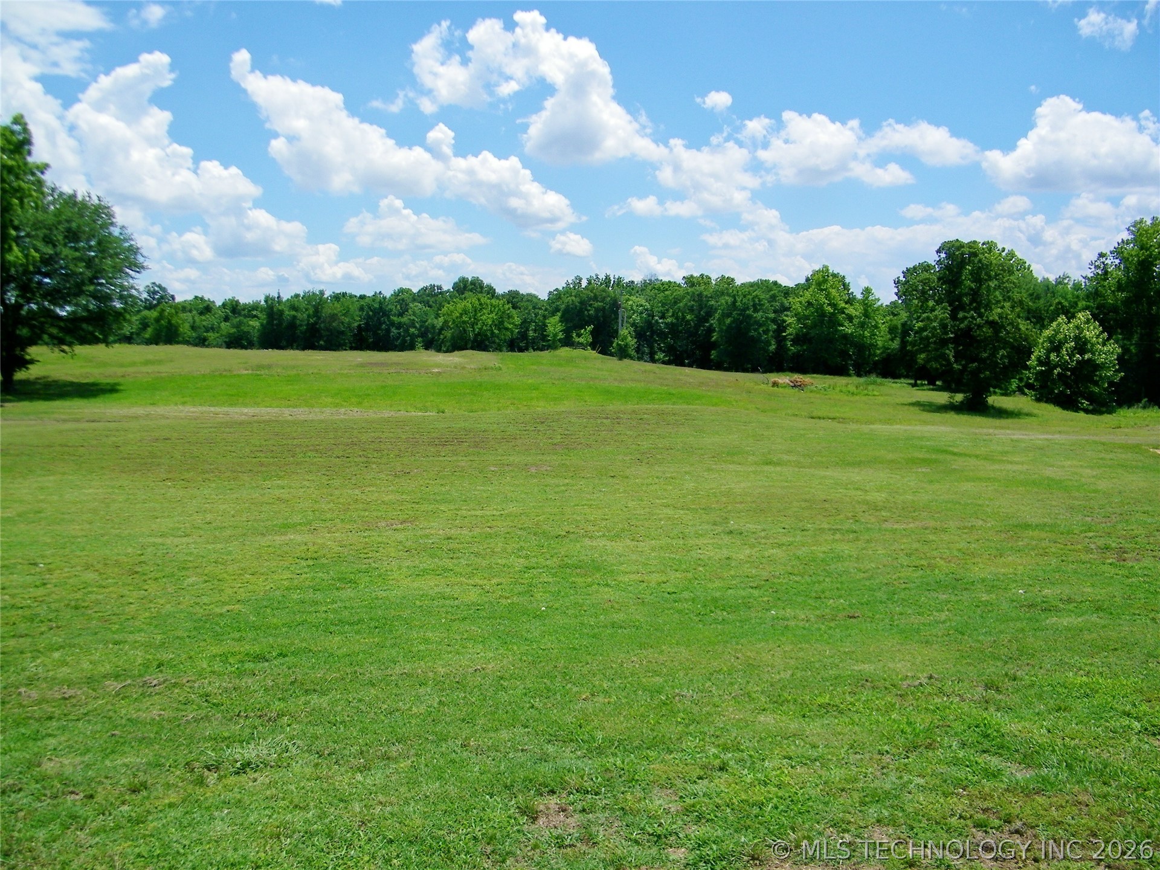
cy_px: 435
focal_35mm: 28
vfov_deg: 49.7
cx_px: 580
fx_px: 938
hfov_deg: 63.4
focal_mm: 5
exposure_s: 1/400
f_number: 7
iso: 80
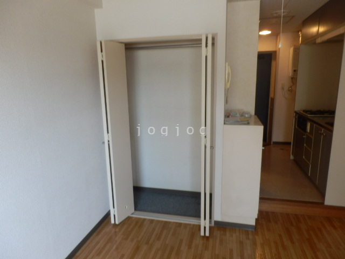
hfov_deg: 71.6
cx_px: 172
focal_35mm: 24
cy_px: 130
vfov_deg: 56.8
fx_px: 239
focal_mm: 4.2
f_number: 3
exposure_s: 1/30
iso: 125
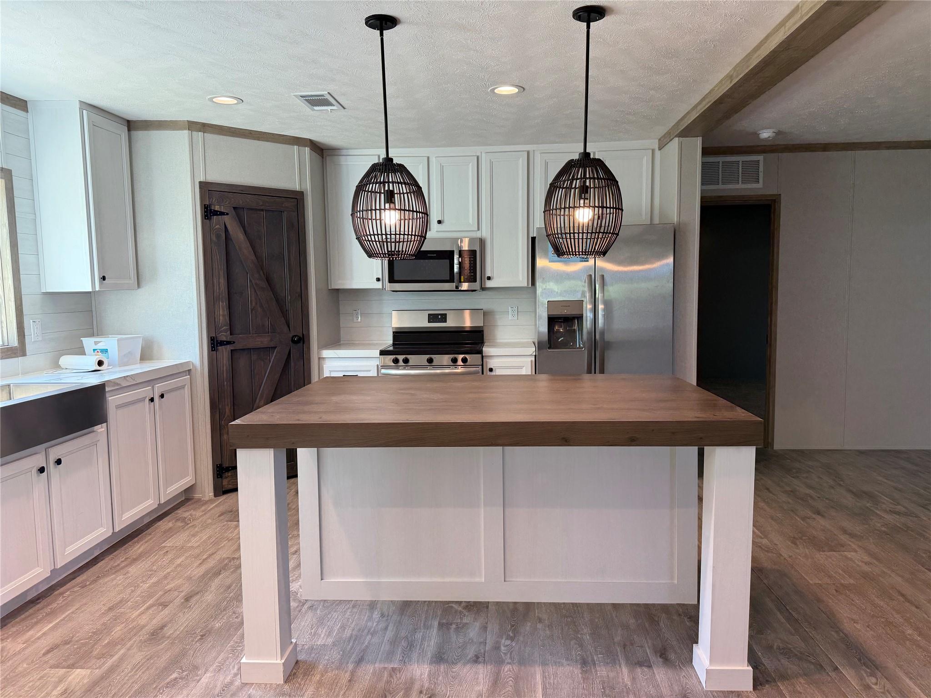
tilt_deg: -4.3
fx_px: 645
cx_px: 466
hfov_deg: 71.6
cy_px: 349
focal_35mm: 24
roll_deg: +1.0
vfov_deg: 56.8
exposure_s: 1/120
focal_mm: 6.76
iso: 100
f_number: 1.78
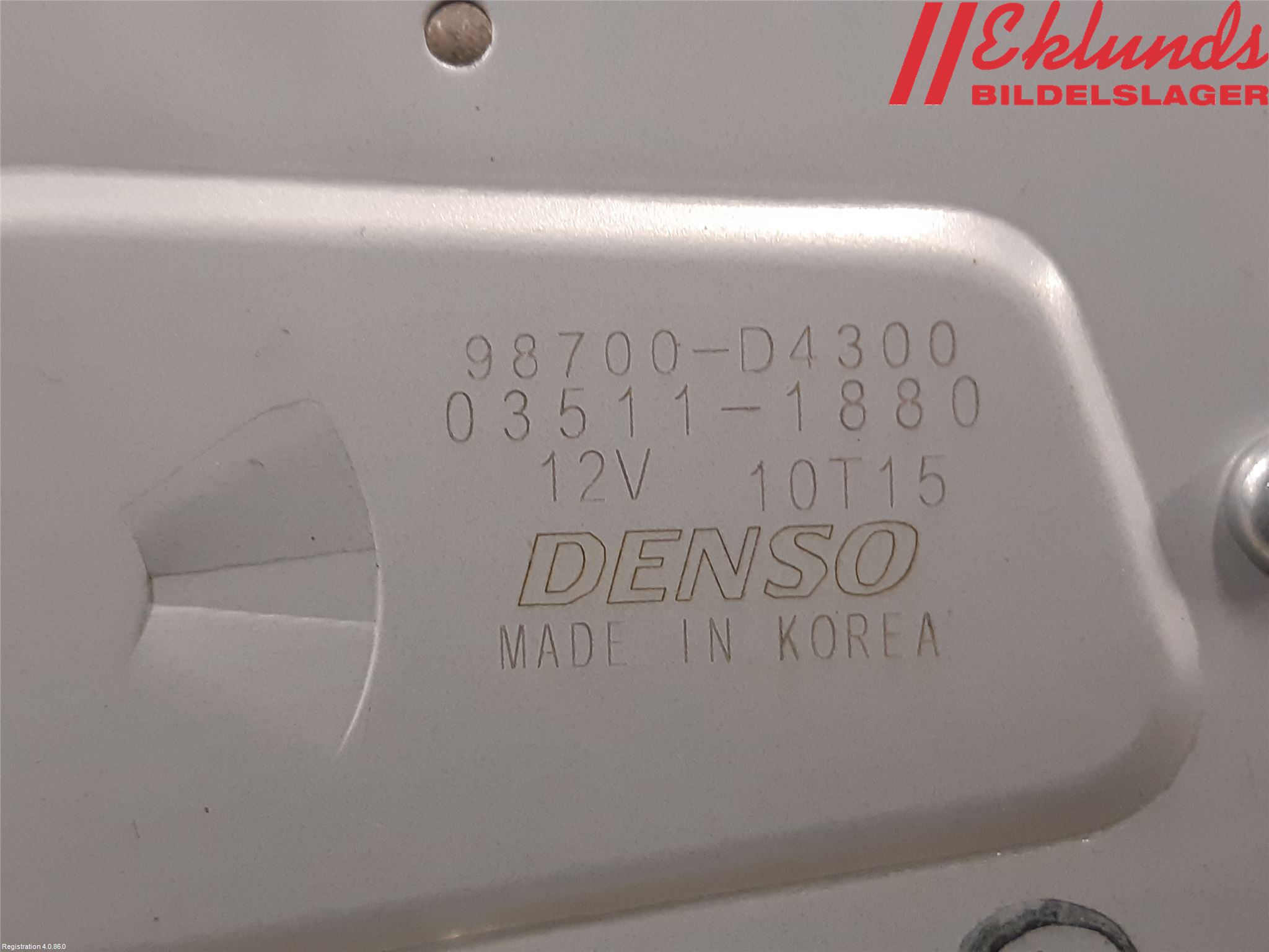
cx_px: 634
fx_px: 953
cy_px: 476
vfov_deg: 53.1
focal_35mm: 26
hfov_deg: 67.3
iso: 200
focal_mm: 3.93
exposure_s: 1/50
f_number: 1.7
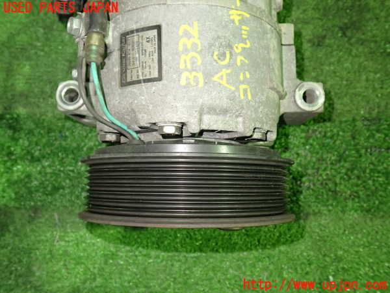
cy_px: 146
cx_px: 195
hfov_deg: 60.0
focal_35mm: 30
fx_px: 338
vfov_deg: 46.8
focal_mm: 5.4
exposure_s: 1/30
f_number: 2.3
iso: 500
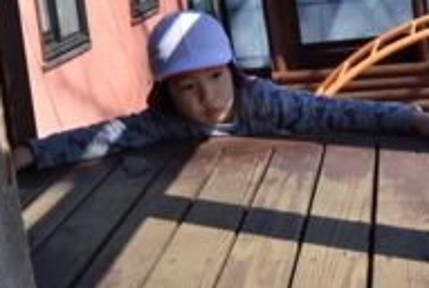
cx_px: 164
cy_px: 57
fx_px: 824
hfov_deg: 29.1
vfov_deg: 19.6
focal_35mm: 69
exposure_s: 1/250
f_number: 8
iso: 100
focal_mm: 22
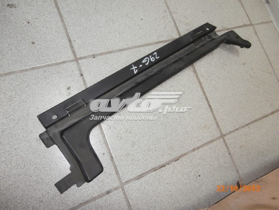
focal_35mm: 24
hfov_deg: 71.6
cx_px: 140
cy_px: 105
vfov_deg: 56.8
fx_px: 193
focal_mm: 4.2
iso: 200
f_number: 3
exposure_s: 1/30
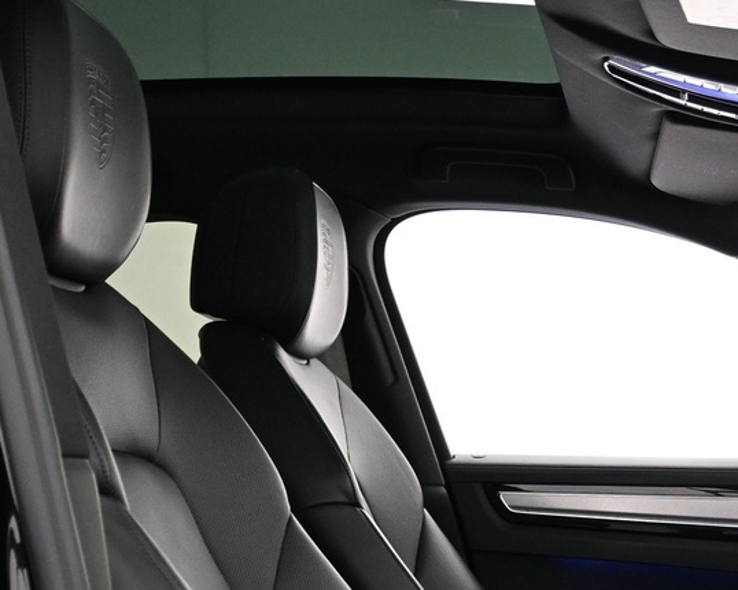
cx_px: 715
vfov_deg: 18.2
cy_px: 539
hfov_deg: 22.3
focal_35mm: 83
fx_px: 1806
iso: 1600
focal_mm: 19.5
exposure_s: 1/30
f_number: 3.8
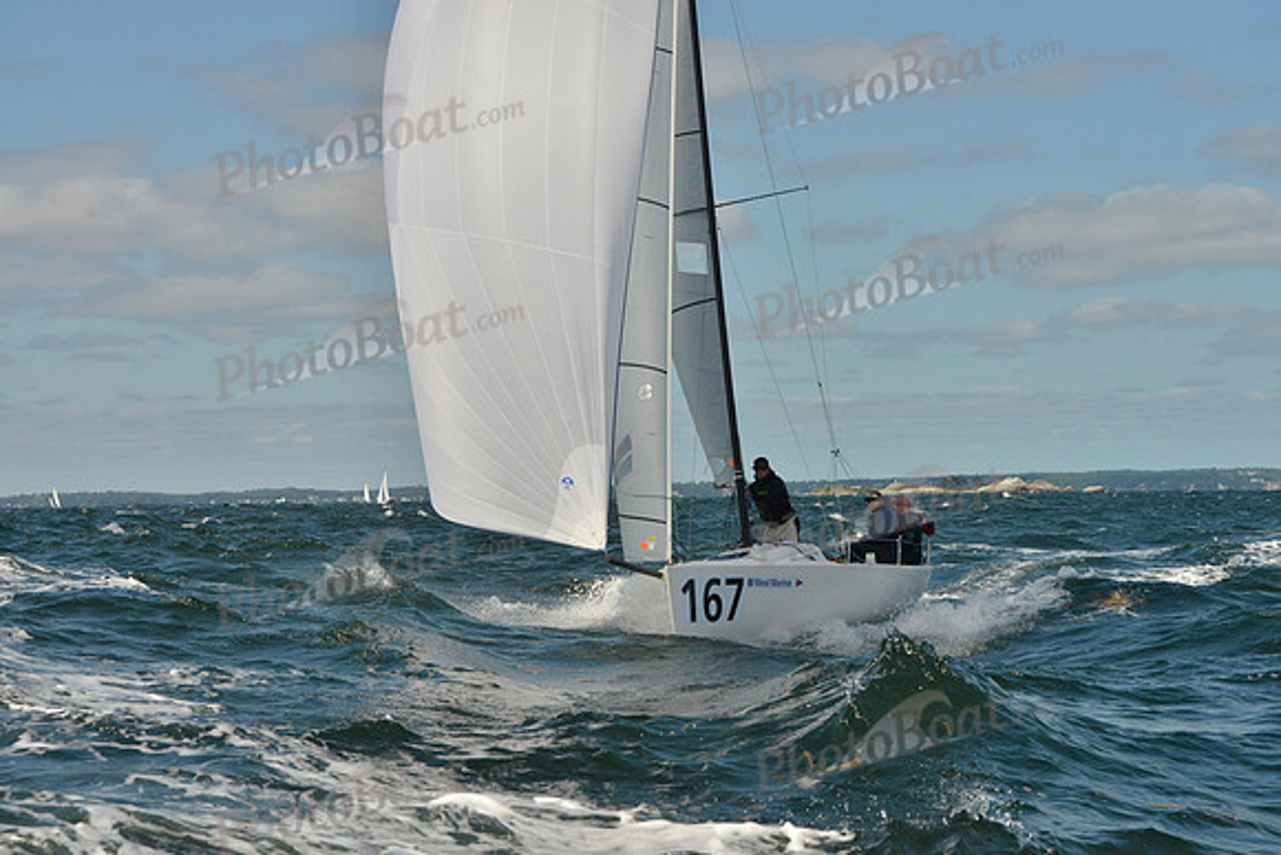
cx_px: 640
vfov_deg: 19.5
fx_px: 2491
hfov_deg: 28.8
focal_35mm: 70
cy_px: 428
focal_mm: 70
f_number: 11
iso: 400
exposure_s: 1/1600
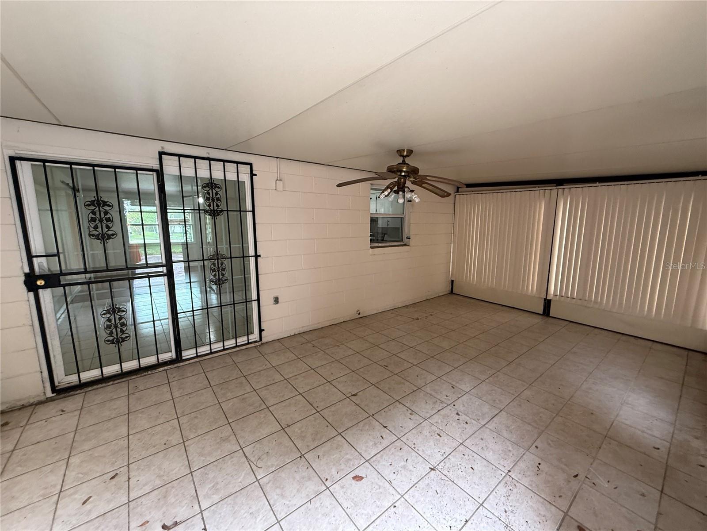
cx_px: 354
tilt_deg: -6.9
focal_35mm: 14
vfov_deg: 85.7
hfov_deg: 102.1
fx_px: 286
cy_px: 266
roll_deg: +1.6
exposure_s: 1/99
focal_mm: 2.22
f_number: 2.2
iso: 320
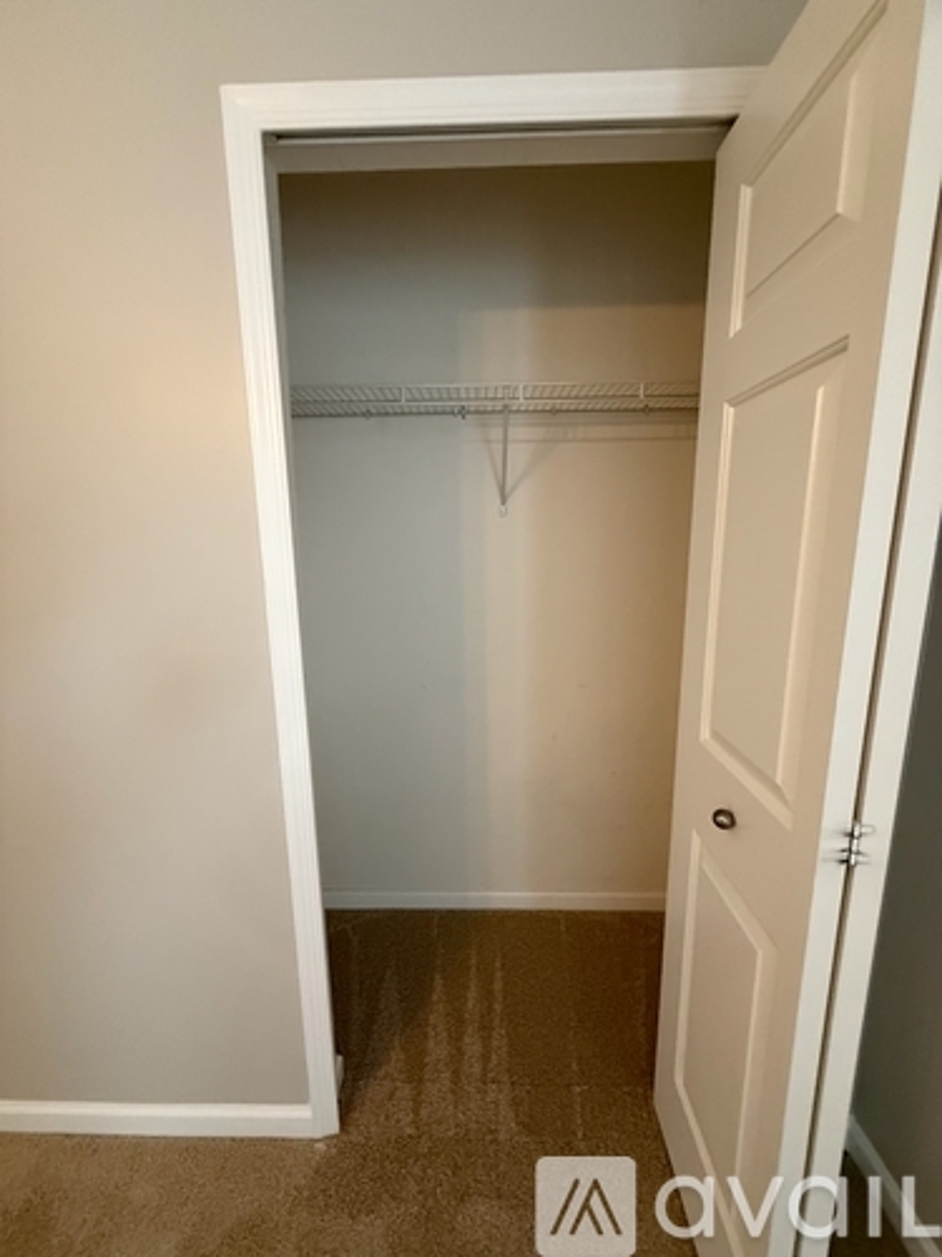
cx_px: 471
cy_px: 628
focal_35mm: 14
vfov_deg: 102.1
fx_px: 508
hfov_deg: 85.7
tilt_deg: -7.6
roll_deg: -0.7
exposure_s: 1/60
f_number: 2.2
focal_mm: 2.22
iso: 640
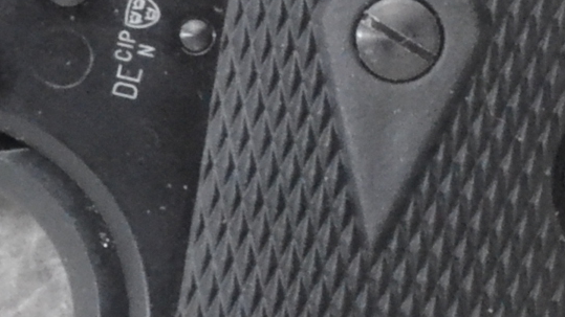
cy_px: 173
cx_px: 971
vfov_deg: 3.2
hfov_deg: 5.6
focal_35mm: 383
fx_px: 5737
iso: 3200
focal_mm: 38
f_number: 20
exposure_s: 1/160
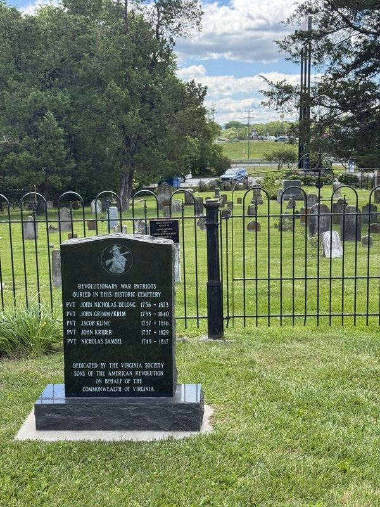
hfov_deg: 30.3
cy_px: 254
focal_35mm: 48
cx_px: 190
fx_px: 703
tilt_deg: -7.6
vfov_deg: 39.7
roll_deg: +1.9
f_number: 1.78
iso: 64
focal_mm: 6.76
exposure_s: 1/913
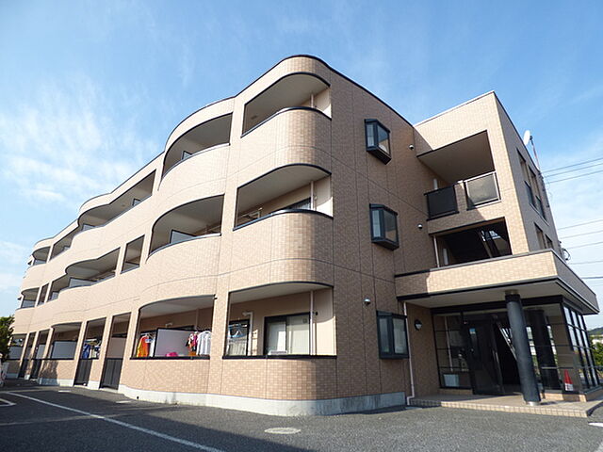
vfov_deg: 66.0
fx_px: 348
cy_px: 226
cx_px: 302
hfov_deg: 81.7
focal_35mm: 20
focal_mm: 3.58
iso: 100
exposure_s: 1/1000
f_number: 2.8
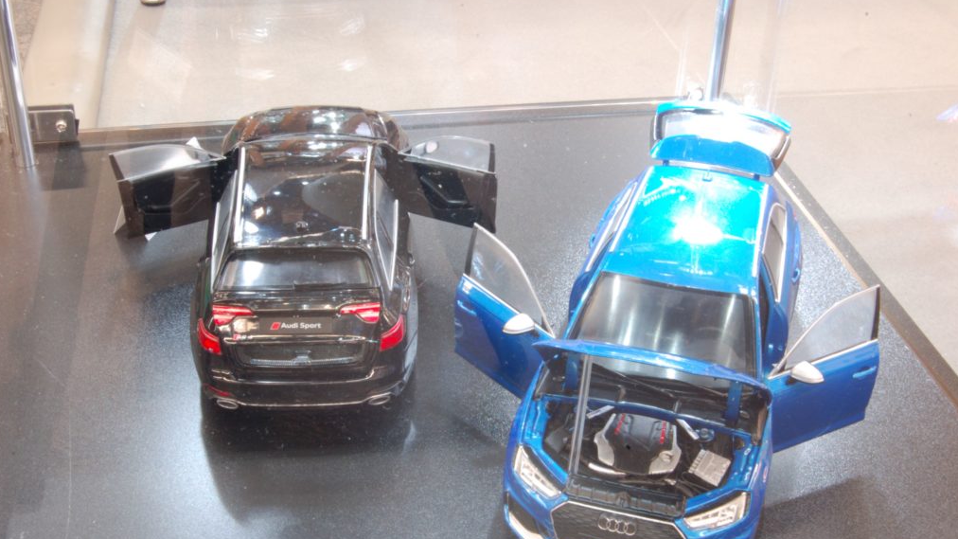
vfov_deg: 22.2
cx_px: 478
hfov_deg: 38.5
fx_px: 1372
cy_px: 296
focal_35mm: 54
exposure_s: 10
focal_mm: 34
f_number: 29
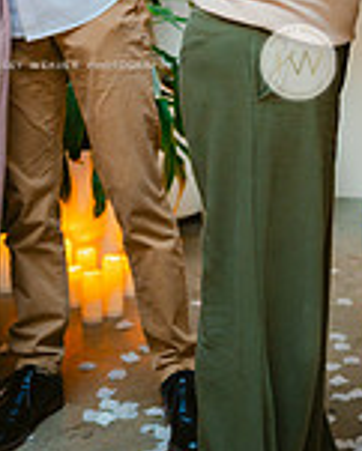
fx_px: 1605
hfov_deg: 12.8
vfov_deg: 15.1
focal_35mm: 120
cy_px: -176
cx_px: 299
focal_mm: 43
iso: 1000
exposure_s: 1/250
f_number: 2.8
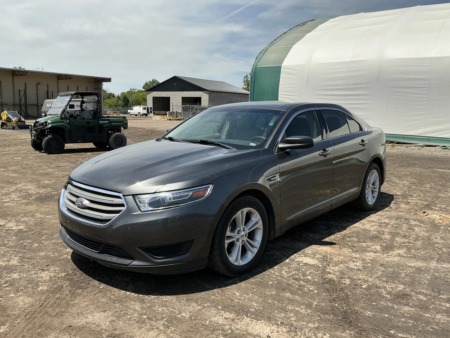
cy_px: 169
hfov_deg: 63.4
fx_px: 364
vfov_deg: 49.7
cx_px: 225
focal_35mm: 28
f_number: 1.8
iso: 25
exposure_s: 1/2227
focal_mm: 3
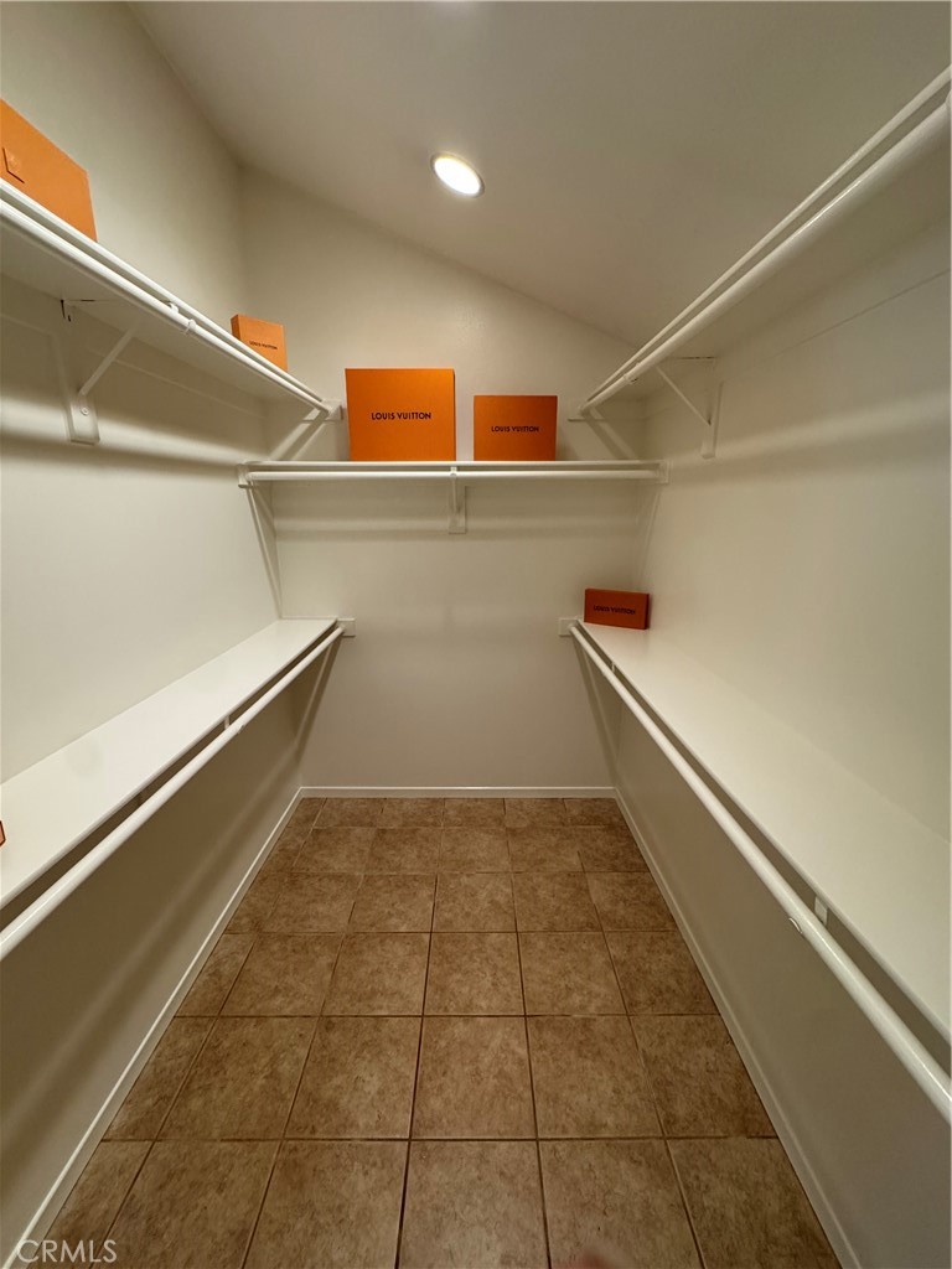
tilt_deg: -13.2
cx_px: 476
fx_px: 513
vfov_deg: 102.1
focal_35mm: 14
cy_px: 634
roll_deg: +0.0
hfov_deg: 85.7
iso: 320
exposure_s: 1/120
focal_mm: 2.22
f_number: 2.2
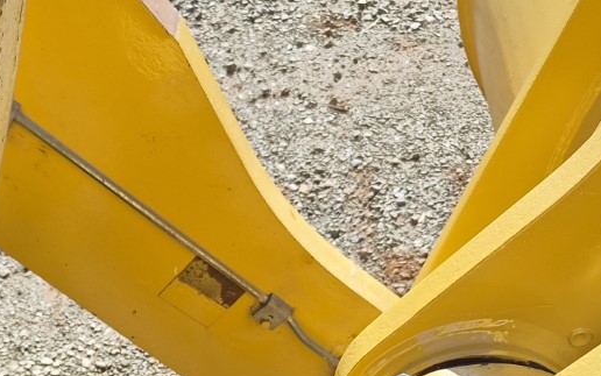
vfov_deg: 18.1
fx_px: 1114
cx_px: 125
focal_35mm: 68
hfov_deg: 29.5
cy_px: 470
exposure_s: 1/1364
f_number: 1.8
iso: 80
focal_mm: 5.4
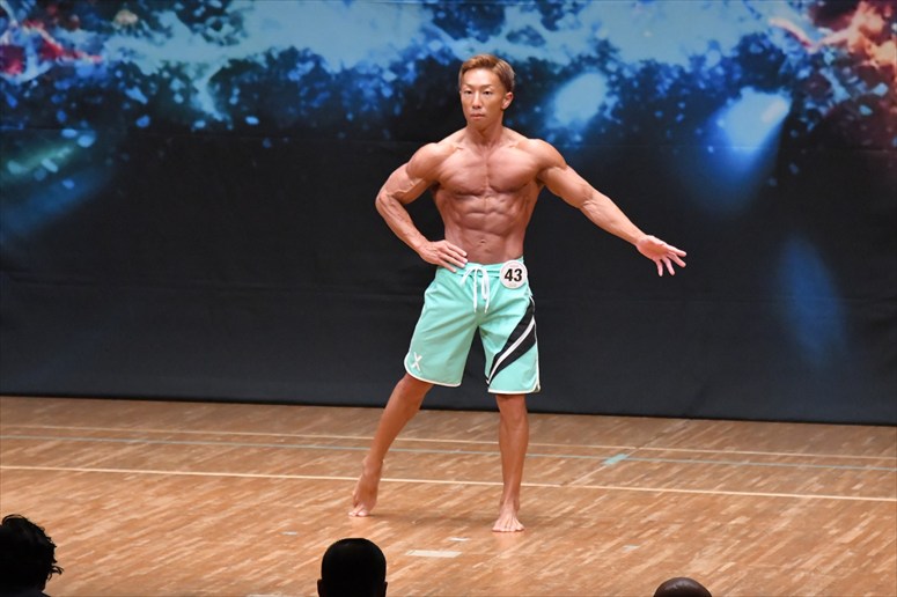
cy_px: 298
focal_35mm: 270
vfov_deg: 5.1
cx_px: 448
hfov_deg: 7.6
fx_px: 6724
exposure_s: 1/400
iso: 8000
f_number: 5.6
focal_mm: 180
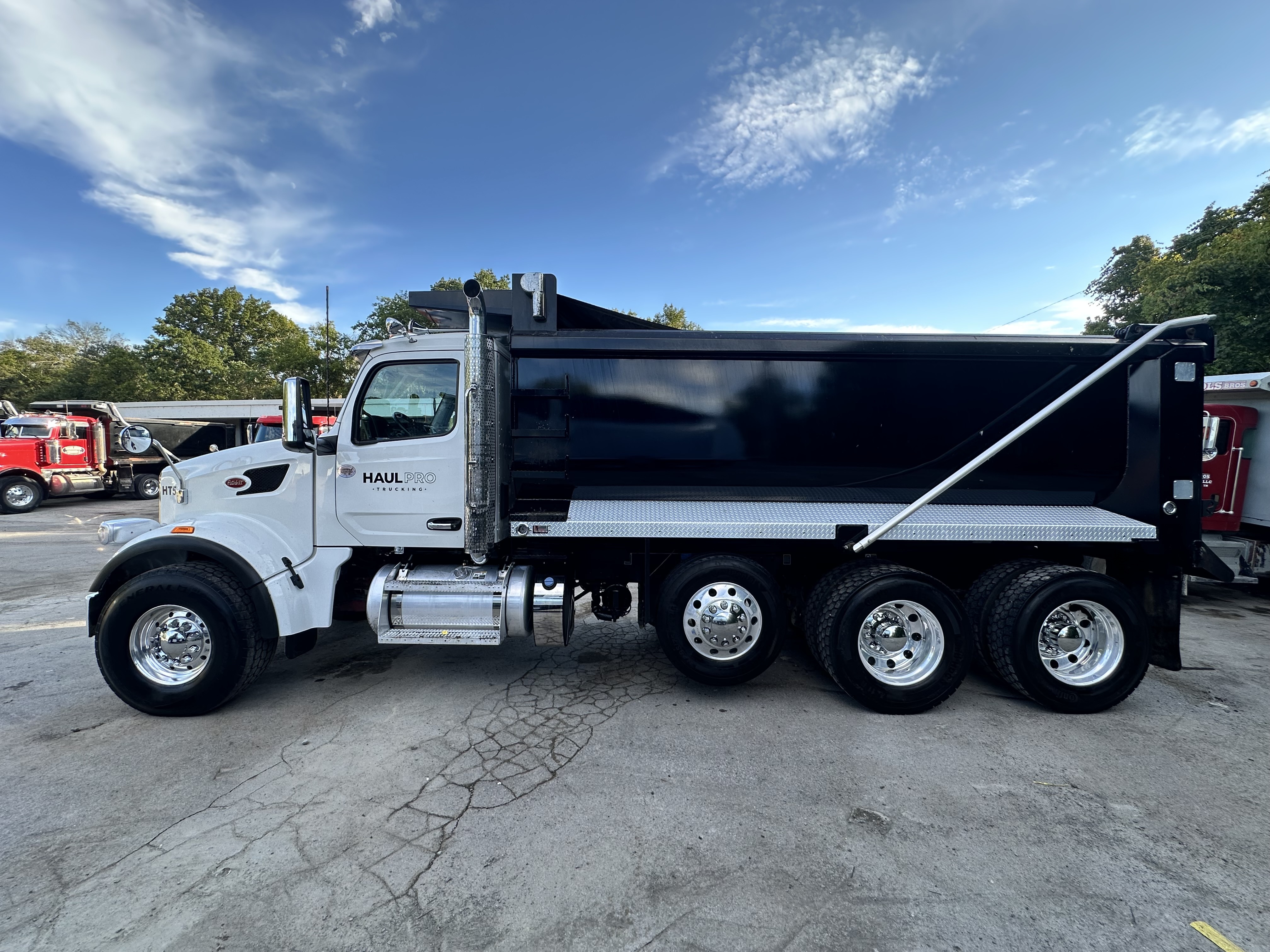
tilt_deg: -2.3
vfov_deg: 85.7
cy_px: 476
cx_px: 635
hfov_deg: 102.1
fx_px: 514
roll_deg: -0.4
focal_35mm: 14
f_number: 2.2
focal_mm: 2.22
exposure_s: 1/264
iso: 40
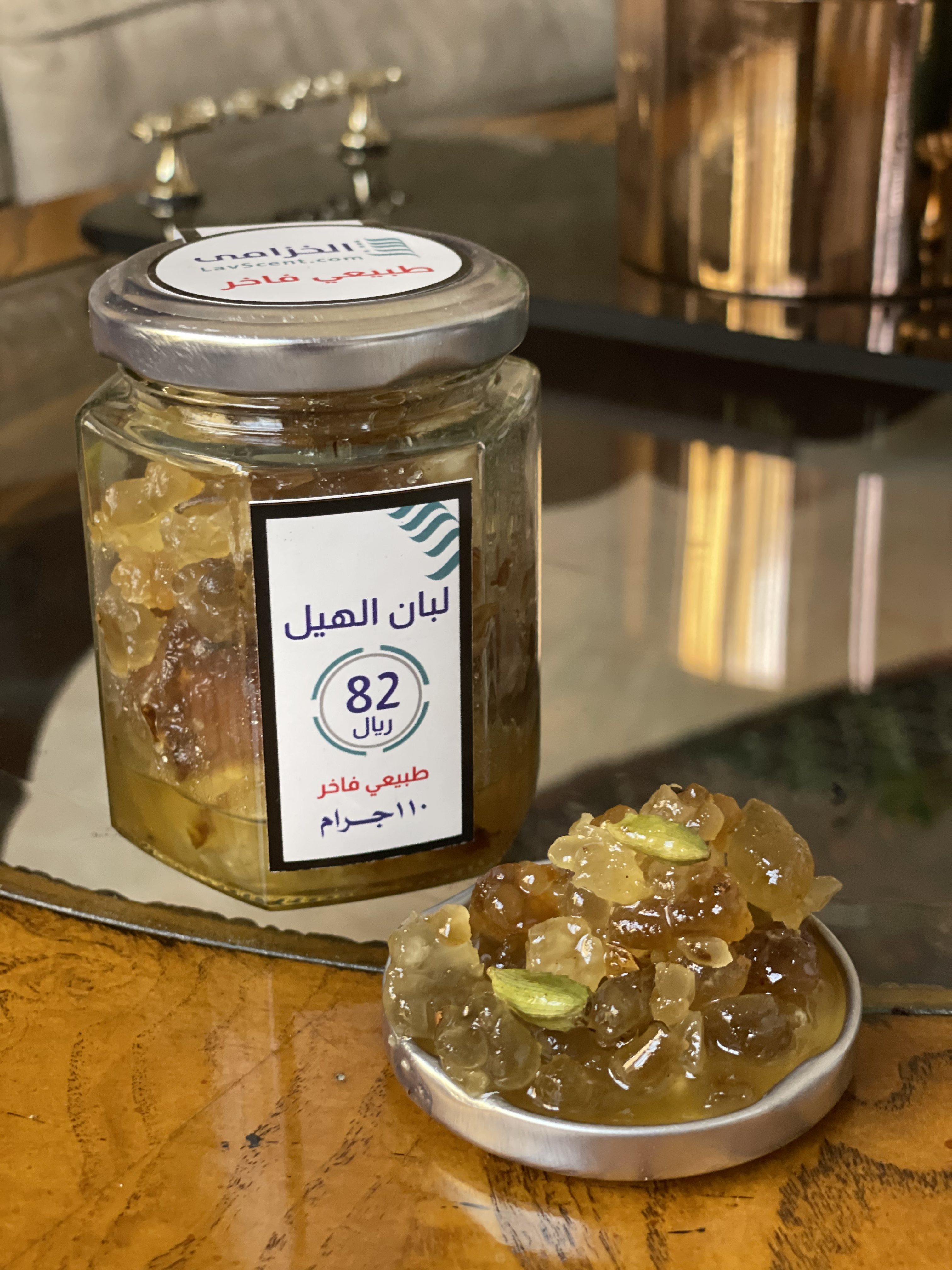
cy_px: 635
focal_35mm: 52
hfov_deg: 28.0
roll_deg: +1.6
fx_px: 1907
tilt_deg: -23.6
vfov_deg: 36.8
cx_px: 476
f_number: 2
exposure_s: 1/40
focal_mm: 6
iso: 400
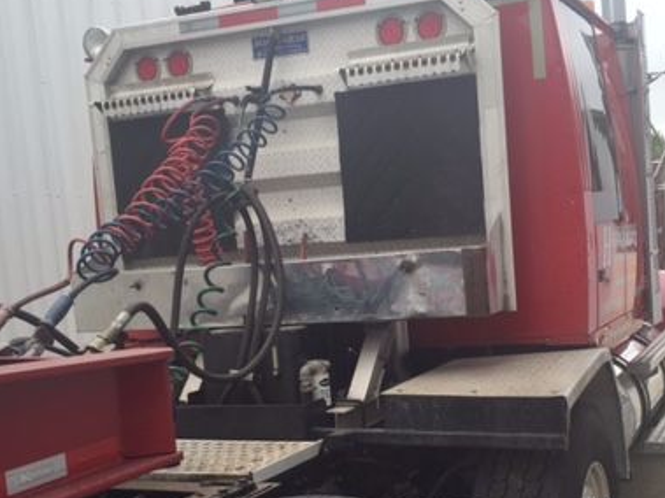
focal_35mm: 49
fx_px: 941
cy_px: 338
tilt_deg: -8.1
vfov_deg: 29.4
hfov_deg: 38.6
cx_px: 419
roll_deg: +4.2
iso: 32
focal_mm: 4.15
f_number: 2.2
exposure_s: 1/243
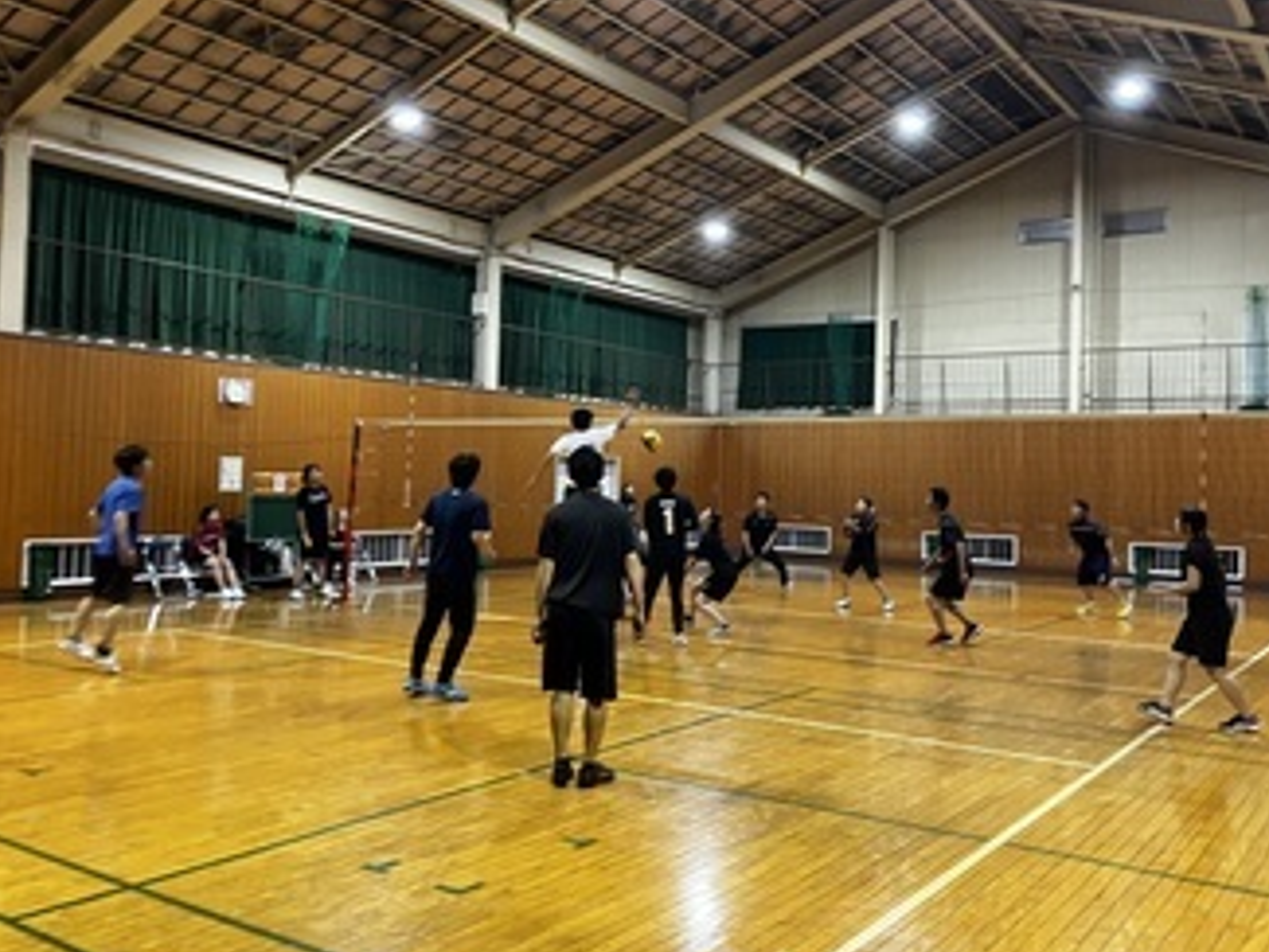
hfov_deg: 56.7
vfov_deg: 44.2
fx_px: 1174
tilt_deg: +3.2
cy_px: 464
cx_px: 703
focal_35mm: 32
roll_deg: -1.5
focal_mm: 5.1
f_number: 1.6
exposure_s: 1/50
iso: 160
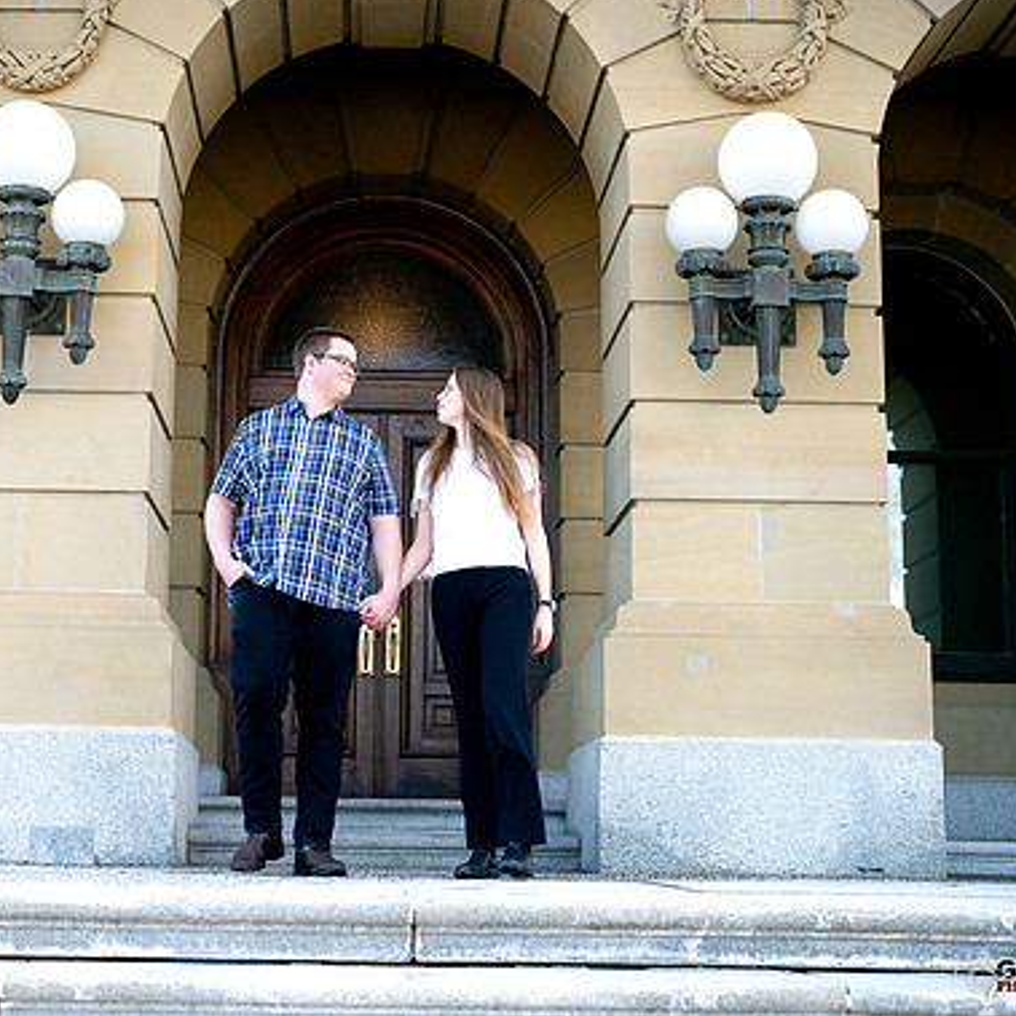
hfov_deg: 26.4
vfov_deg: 26.5
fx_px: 2158
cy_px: 500
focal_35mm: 65
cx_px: 362
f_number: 3.5
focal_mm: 50
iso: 6400
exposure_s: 1/8000
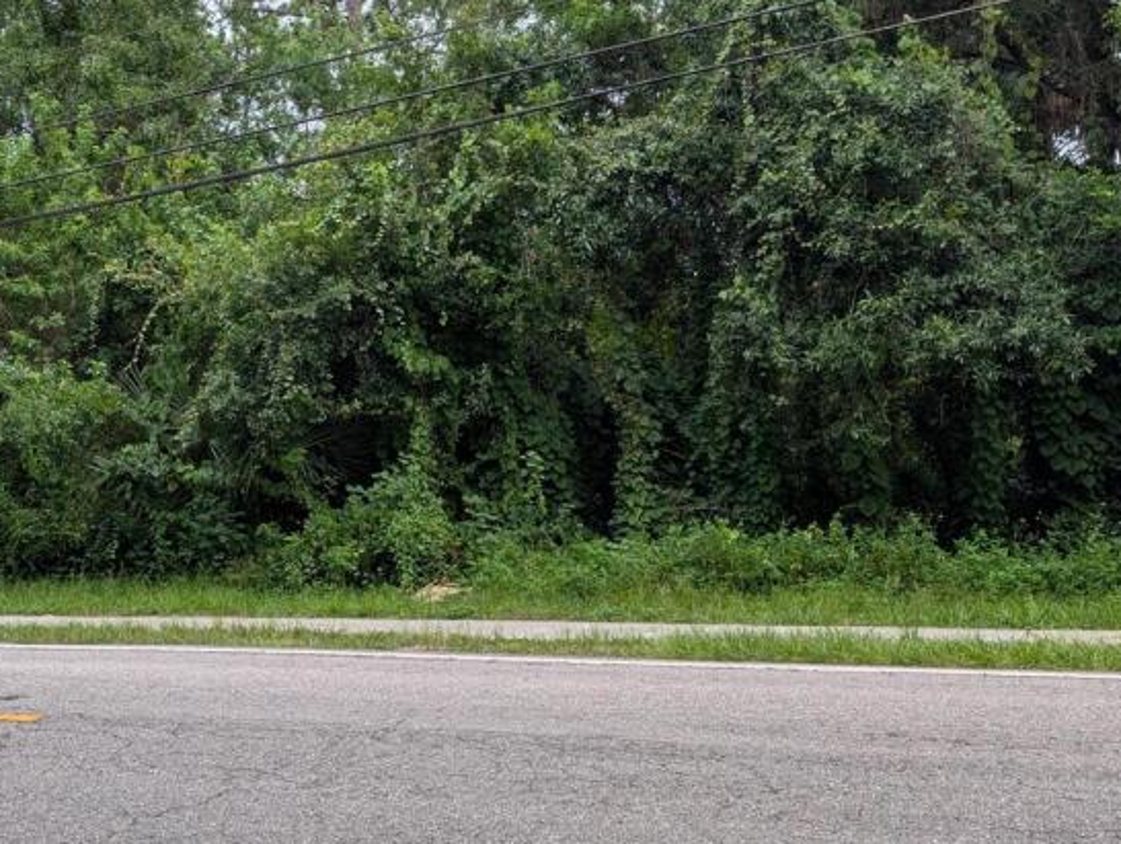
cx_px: 293
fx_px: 1362
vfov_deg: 34.4
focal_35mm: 42
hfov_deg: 43.4
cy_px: 442
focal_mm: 6.9
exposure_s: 1/2119
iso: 21
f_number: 1.68
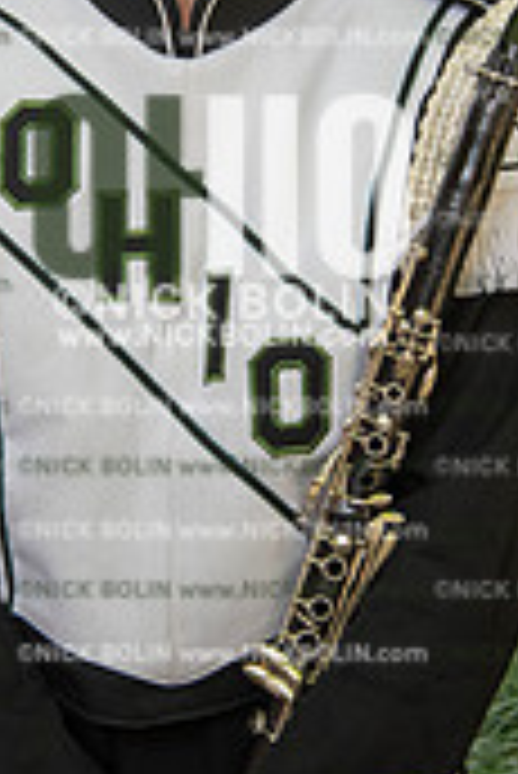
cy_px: 220
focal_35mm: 110
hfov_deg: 12.5
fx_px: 2369
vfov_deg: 18.5
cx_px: 221
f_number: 8
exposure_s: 1/100
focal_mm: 42
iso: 500
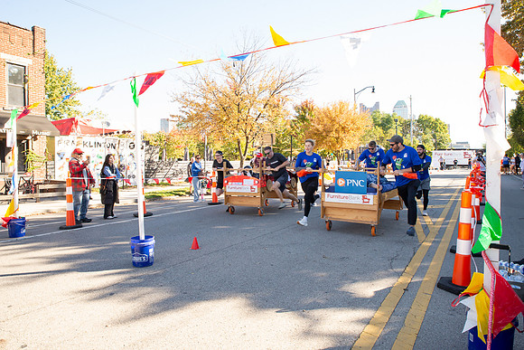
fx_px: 349
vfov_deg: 53.2
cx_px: 262
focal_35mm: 24
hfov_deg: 73.7
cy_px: 175
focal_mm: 24
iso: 800
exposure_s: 1/160
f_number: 10
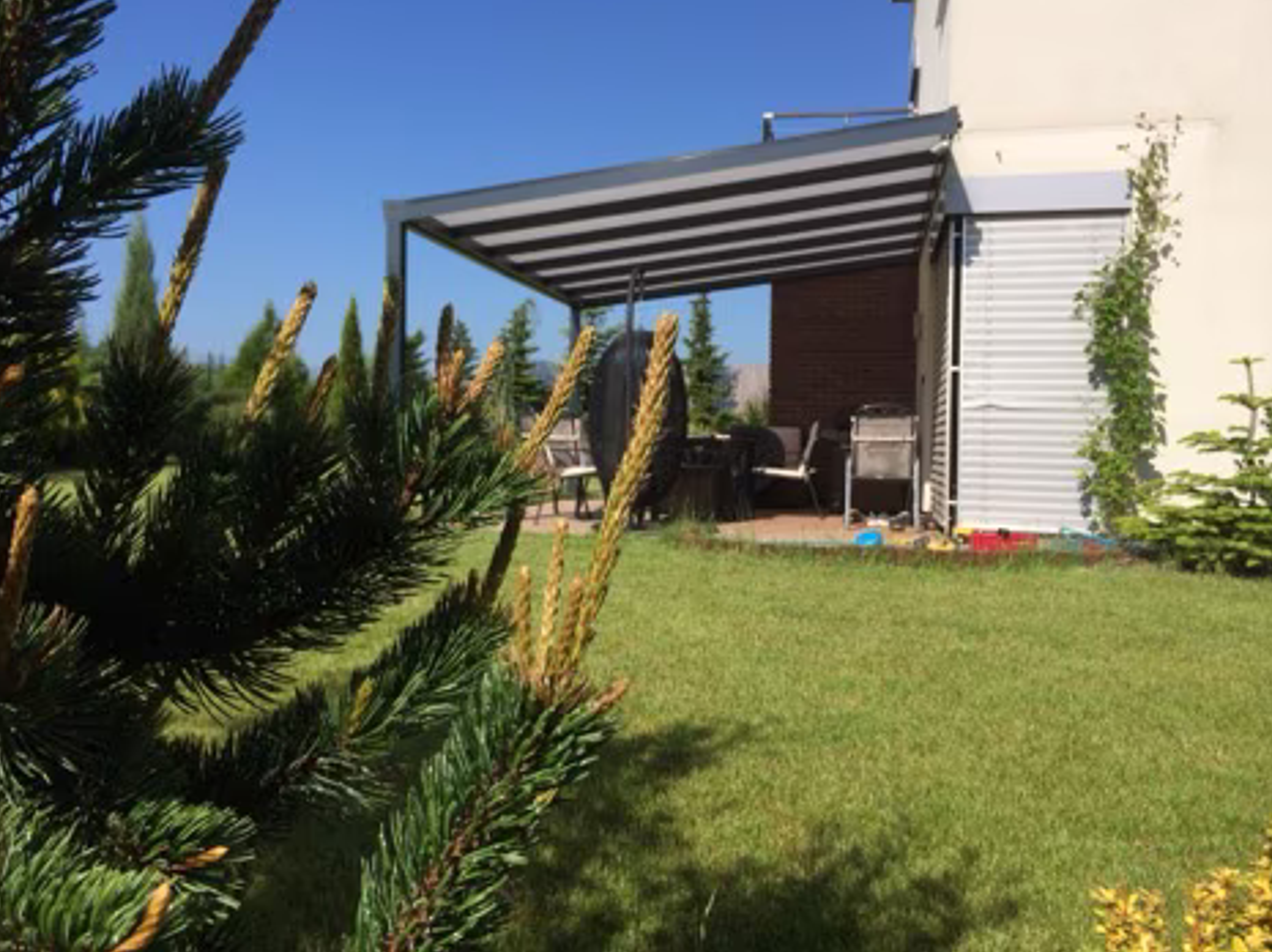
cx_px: 624
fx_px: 1138
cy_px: 462
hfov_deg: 58.4
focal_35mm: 31
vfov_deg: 45.4
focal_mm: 4.12
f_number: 2.2
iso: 40
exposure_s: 1/2564
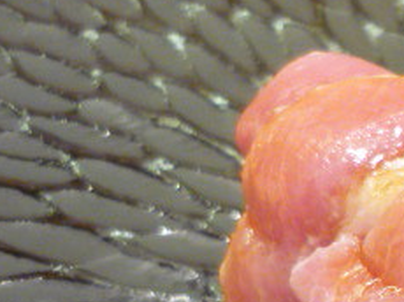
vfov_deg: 15.4
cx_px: 513
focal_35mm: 92
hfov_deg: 19.8
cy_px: 369
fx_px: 1073
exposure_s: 1/15
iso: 400
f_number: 2.8
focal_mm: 5.5
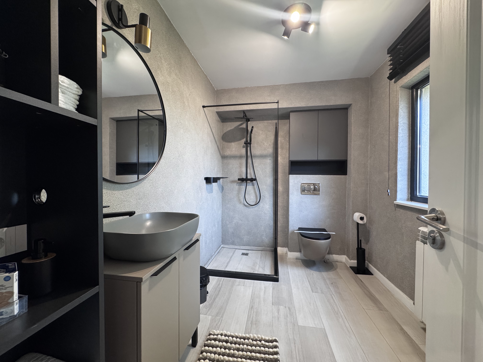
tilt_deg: -0.6
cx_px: 242
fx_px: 195
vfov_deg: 85.7
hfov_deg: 102.1
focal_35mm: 14
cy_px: 181
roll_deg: +0.0
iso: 320
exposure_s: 1/100
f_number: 2.2
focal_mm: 2.22
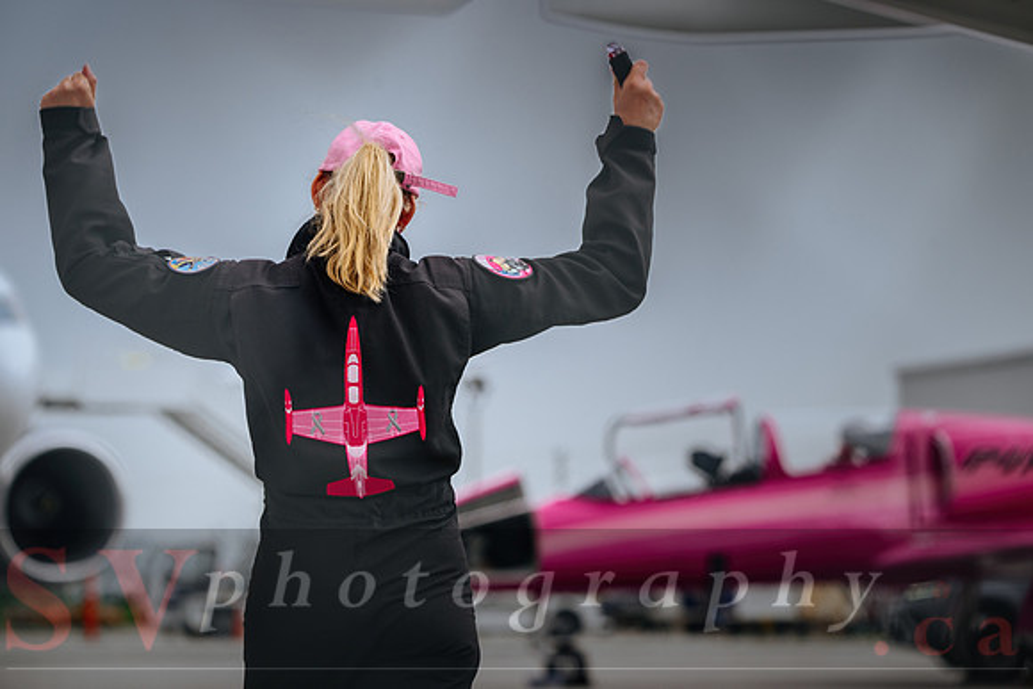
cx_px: 516
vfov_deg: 6.9
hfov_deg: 10.3
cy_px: 344
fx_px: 5740
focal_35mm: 200
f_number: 5.6
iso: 500
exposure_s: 1/320
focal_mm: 200
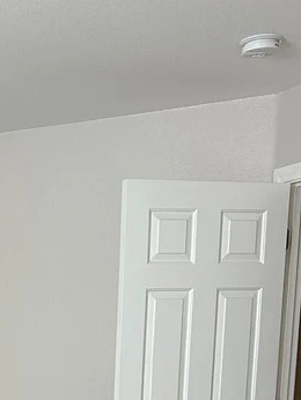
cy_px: 511
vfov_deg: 24.2
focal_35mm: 71
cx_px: -69
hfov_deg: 19.4
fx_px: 822
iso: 250
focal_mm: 6.86
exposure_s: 1/99
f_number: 1.78
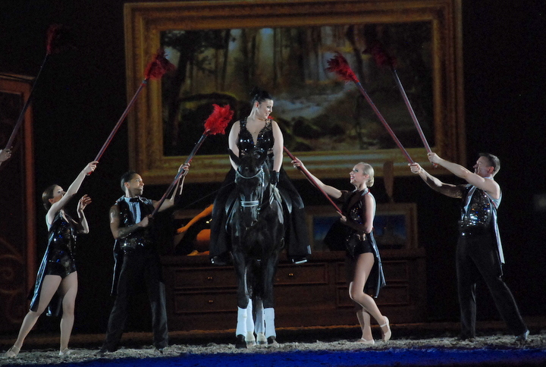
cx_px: 273
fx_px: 2395
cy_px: 184
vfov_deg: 8.8
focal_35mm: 158
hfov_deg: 13.0
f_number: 5.6
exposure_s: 1/160
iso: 1600
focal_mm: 105
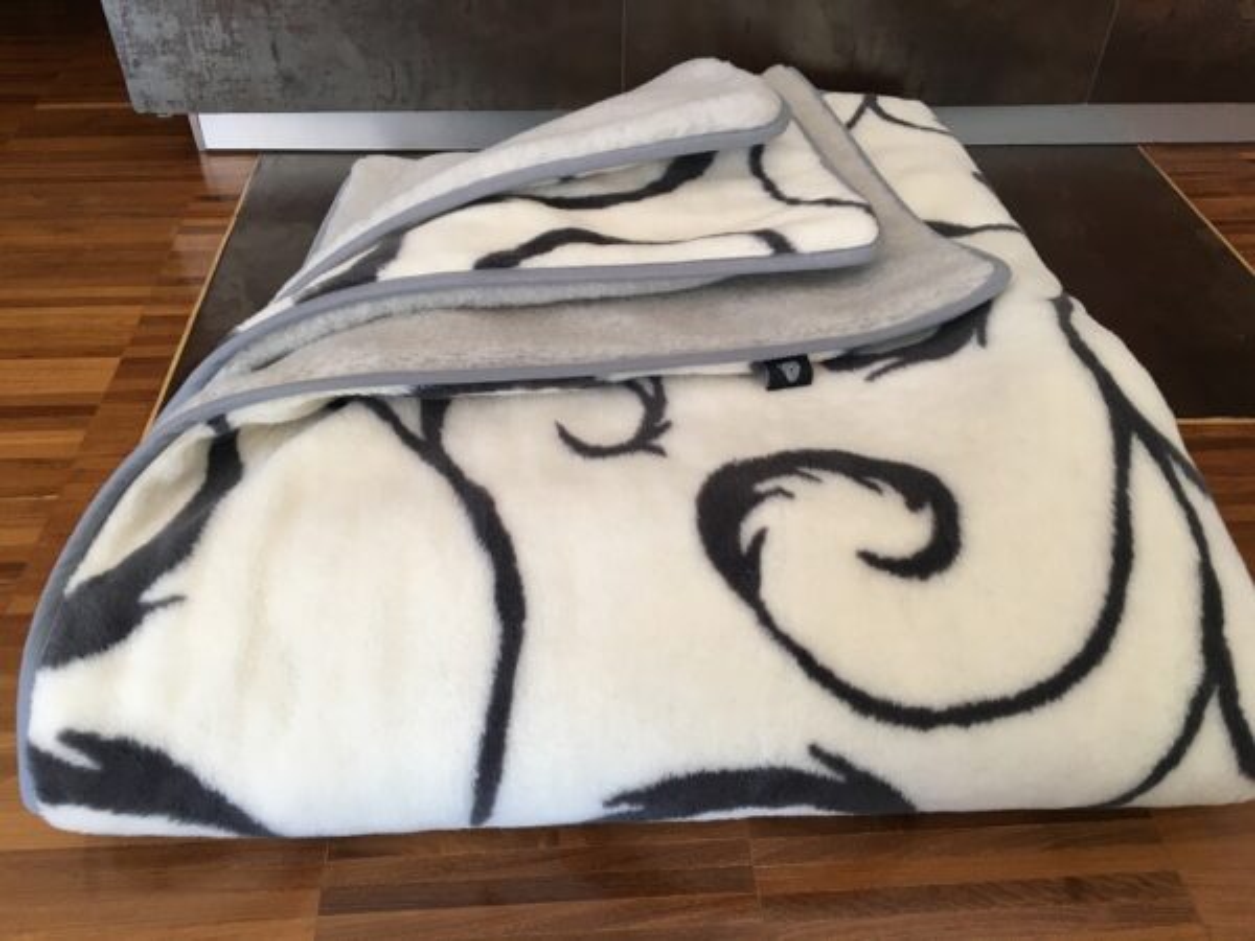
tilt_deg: -43.7
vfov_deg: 48.2
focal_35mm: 29
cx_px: 628
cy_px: 470
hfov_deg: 61.7
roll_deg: -0.9
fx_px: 1051
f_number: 2.2
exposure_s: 1/33
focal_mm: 4.15
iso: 40
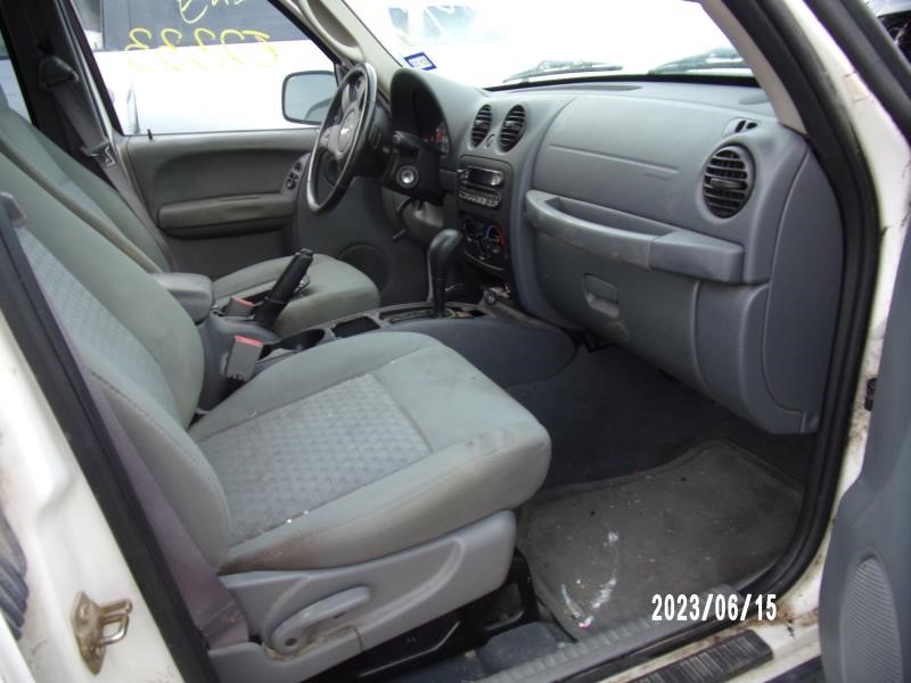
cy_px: 342
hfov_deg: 71.6
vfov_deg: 56.8
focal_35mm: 24
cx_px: 456
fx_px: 632
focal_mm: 4.3
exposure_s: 1/34
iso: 95
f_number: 3.3
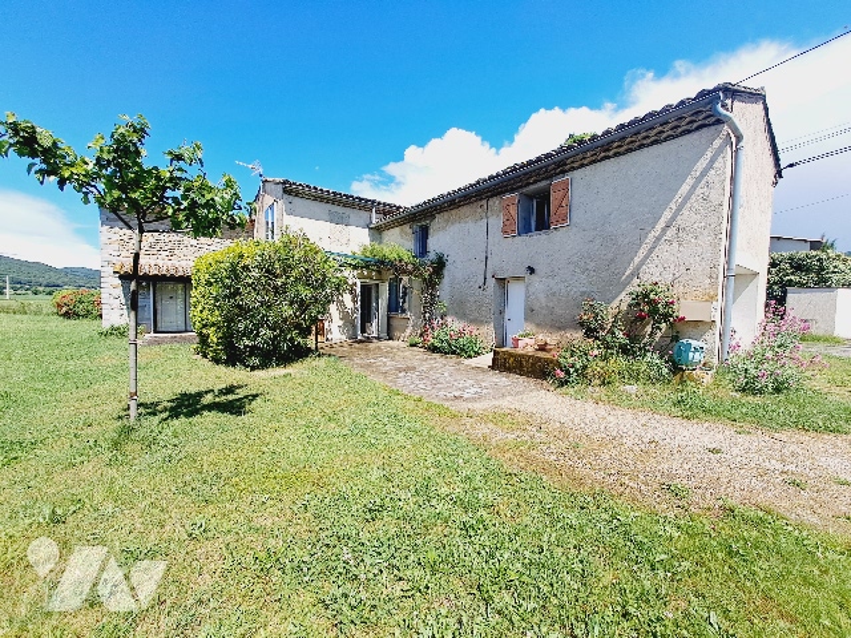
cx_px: 426
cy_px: 319
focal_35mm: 13
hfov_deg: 106.2
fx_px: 320
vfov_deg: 89.9
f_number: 2.2
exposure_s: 1/2451
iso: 40
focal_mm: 1.42
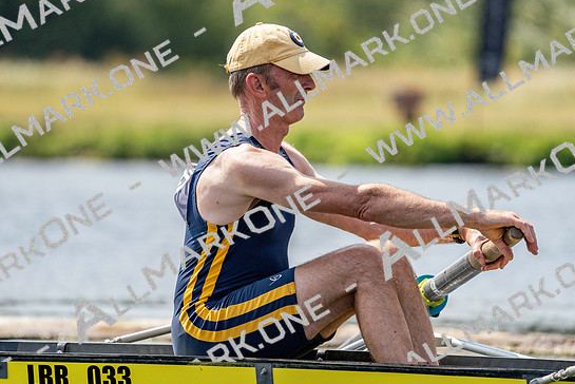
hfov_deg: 4.2
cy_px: 181
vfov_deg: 2.8
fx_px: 7750
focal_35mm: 485
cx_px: 289
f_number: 6.3
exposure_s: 1/1600
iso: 320
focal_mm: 456
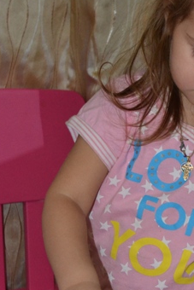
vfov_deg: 22.8
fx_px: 711
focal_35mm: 88
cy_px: 235
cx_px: 138
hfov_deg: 15.5
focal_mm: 26
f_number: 4.2
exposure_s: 1/60
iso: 1600
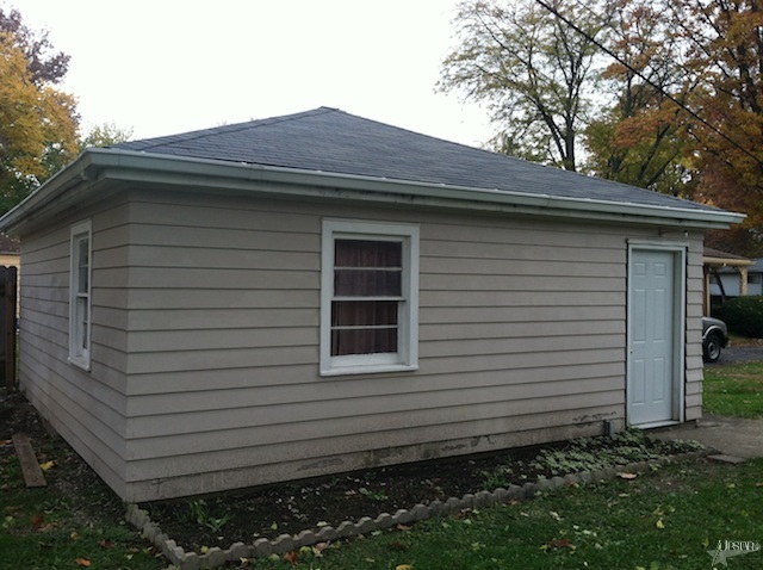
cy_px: 285
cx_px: 382
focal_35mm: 35
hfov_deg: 52.7
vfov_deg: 40.6
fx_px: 770
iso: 80
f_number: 2.8
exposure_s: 1/133
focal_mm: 3.85
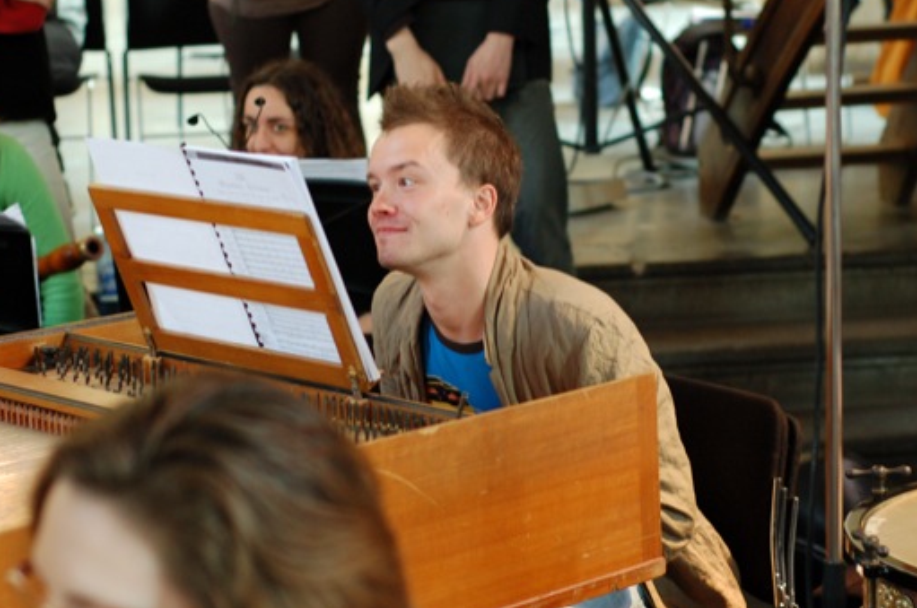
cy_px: 239
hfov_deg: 21.7
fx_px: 2391
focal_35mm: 94
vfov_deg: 14.5
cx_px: 492
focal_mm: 50
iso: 800
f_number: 3.2
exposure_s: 1/40
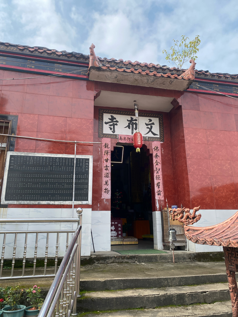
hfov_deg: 53.1
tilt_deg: +17.1
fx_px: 238
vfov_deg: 67.3
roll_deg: +1.0
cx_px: 119
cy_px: 158
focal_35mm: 26
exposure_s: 1/1218
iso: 32
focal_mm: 4.25
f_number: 1.8
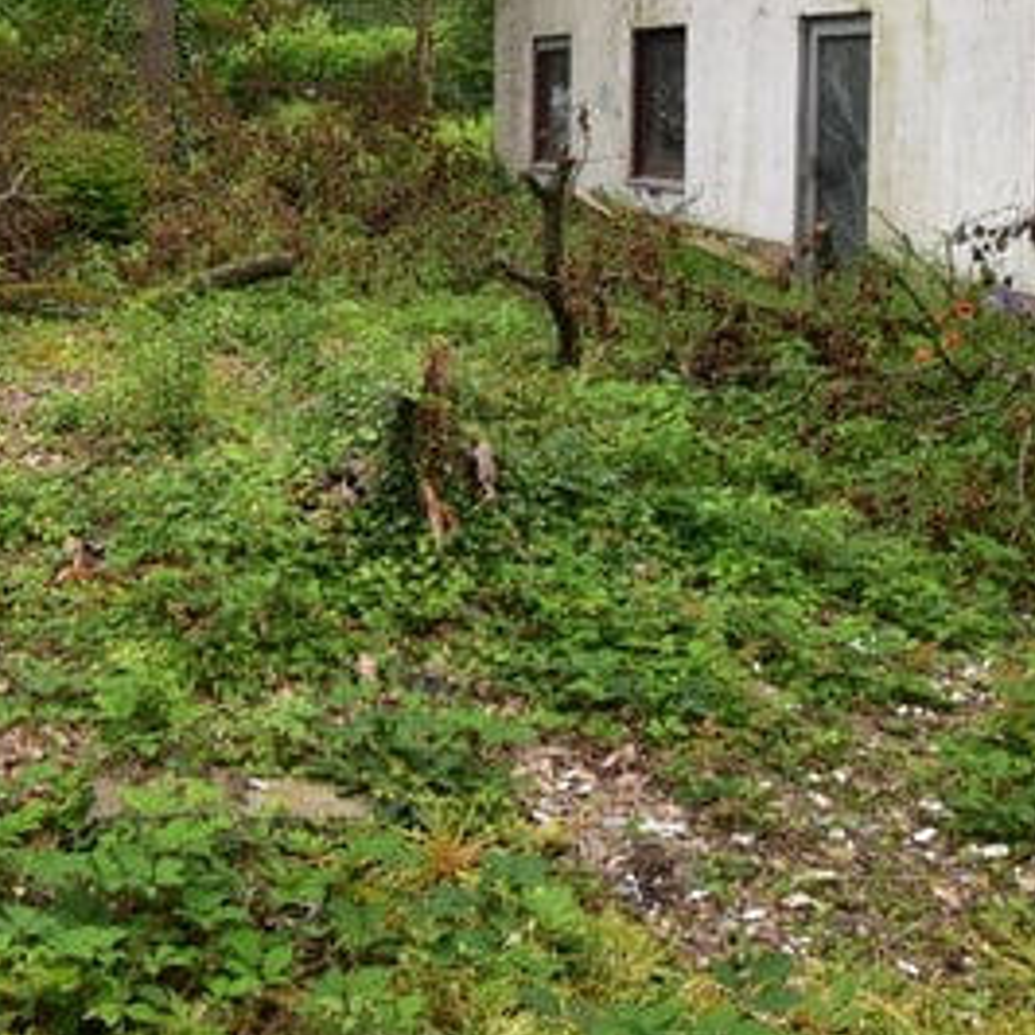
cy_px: 144
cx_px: 198
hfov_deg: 35.5
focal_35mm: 46
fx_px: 1556
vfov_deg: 35.1
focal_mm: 8
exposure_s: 1/100
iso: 400
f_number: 9
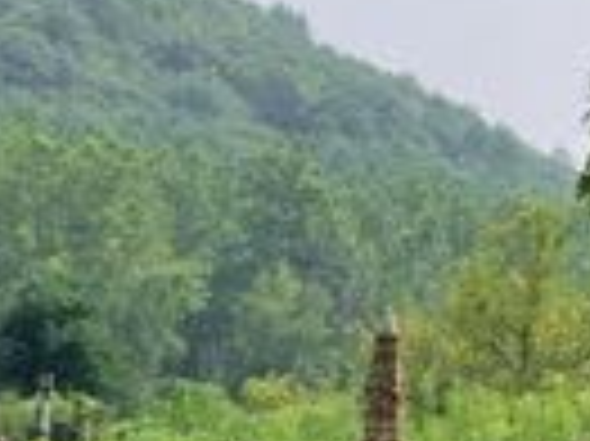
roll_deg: -0.3
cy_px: 729
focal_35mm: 128
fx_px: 2180
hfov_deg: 15.0
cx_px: -59
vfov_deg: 11.0
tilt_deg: -6.9
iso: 32
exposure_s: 1/639
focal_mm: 3.99
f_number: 1.8
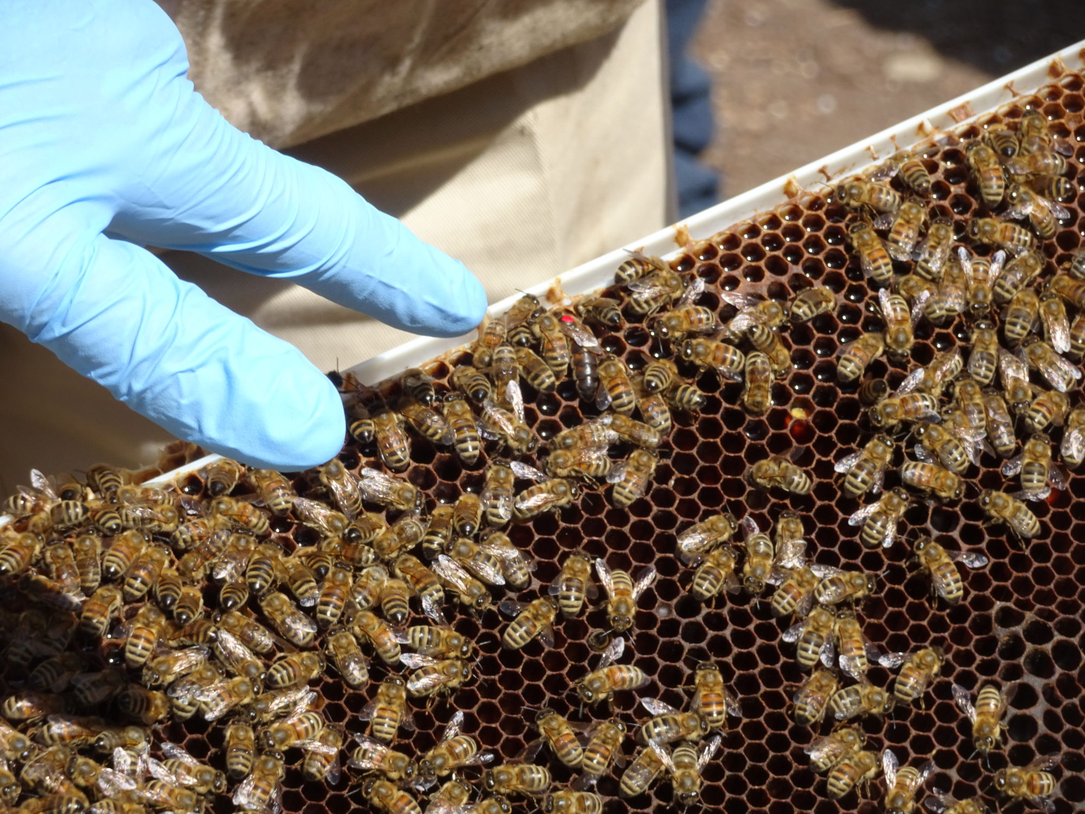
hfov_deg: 9.3
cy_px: 407
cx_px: 542
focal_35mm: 212
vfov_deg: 7.0
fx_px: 6645
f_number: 6.3
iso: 80
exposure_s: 1/250
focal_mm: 36.24
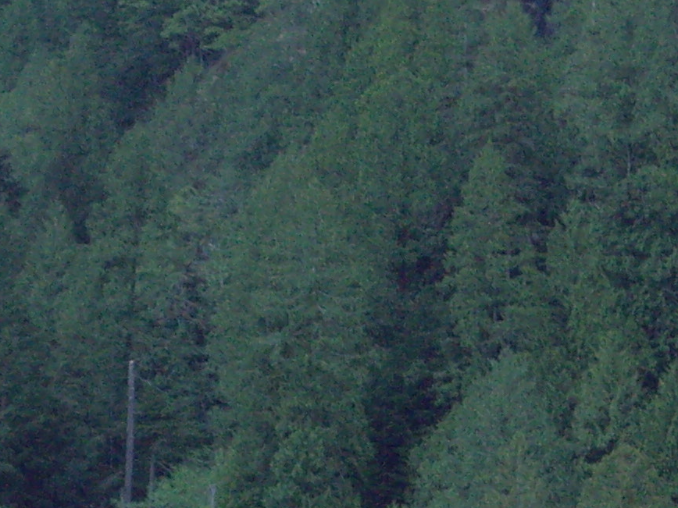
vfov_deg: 4.0
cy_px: 761
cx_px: 514
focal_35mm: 370
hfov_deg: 5.4
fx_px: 7247
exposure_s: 1/60
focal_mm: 18.6
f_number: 5.2
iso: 200
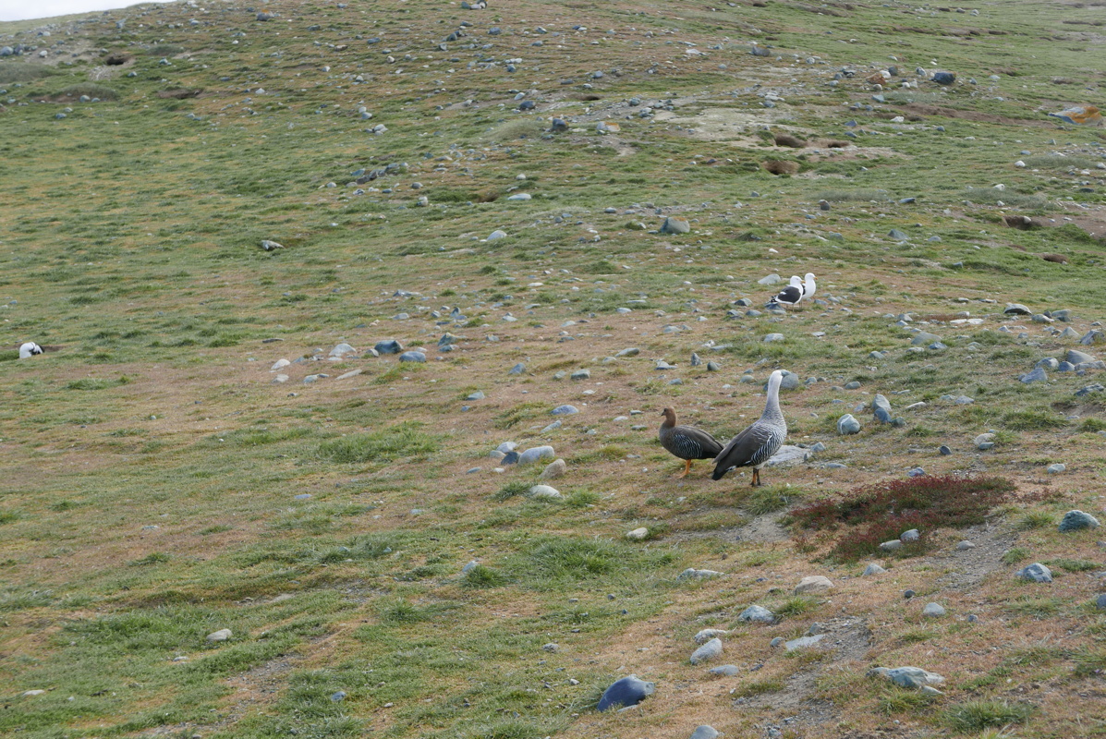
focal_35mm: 75
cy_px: 370
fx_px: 2306
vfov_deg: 18.2
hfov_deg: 27.0
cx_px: 553
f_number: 5.6
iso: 200
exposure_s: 1/320
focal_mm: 34
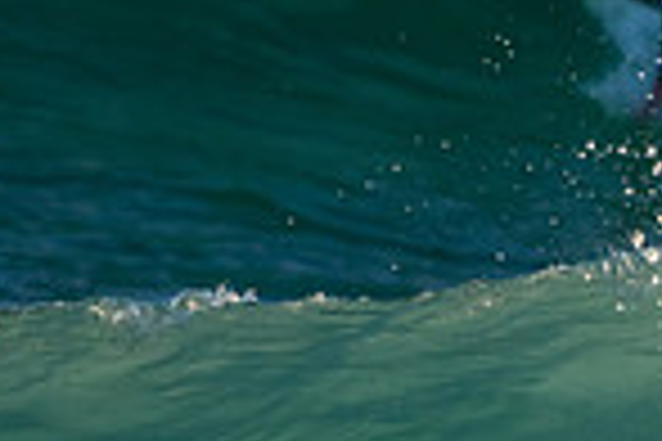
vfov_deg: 0.7
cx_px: 1207
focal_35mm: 2077
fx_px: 38191
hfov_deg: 1.0
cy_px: 286
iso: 500
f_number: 5.6
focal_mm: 350
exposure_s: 1/1250
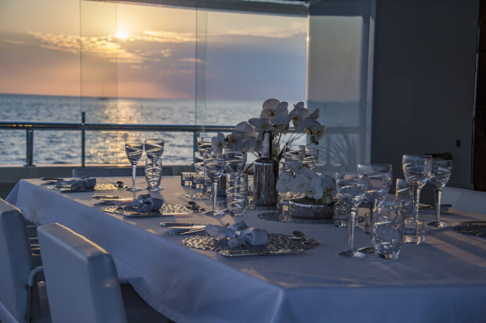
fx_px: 917
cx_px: 243
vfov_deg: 20.0
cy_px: 162
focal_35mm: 68
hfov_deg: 29.7
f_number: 7.1
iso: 320
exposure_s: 1/1000
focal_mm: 68
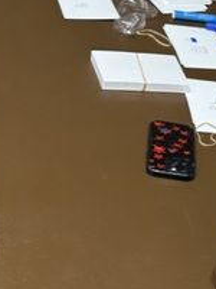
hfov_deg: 10.6
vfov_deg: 16.0
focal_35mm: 123
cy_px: 121
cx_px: 488
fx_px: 1023
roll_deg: -23.3
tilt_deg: -26.4
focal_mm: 6.76
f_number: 1.78
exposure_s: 1/60
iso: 125
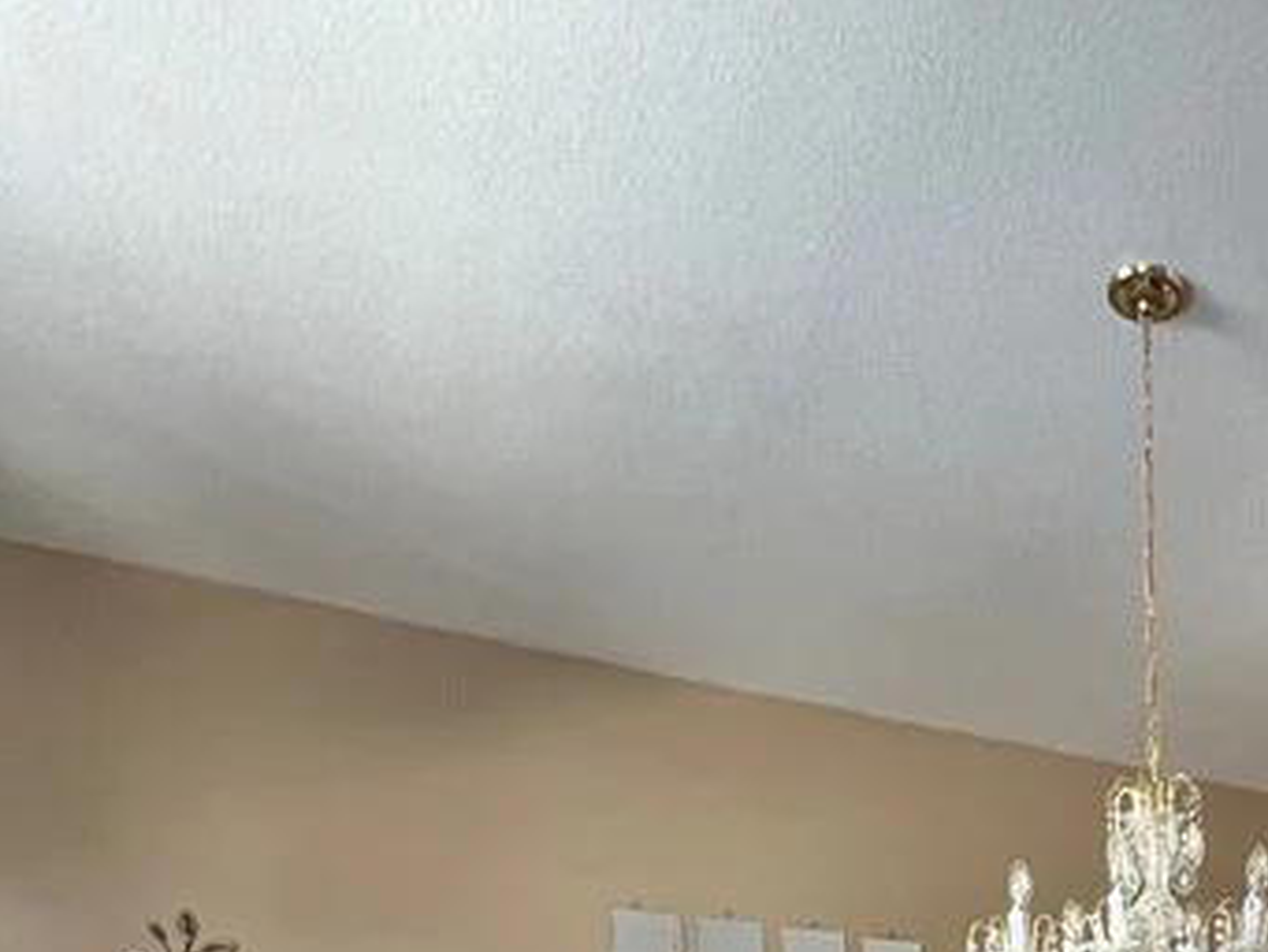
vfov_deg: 27.2
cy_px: 1391
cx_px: 1272
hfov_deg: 41.5
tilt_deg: -3.2
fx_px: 1429
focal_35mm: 39
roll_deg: +1.1
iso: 250
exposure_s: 1/68
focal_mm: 1.57
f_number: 1.8
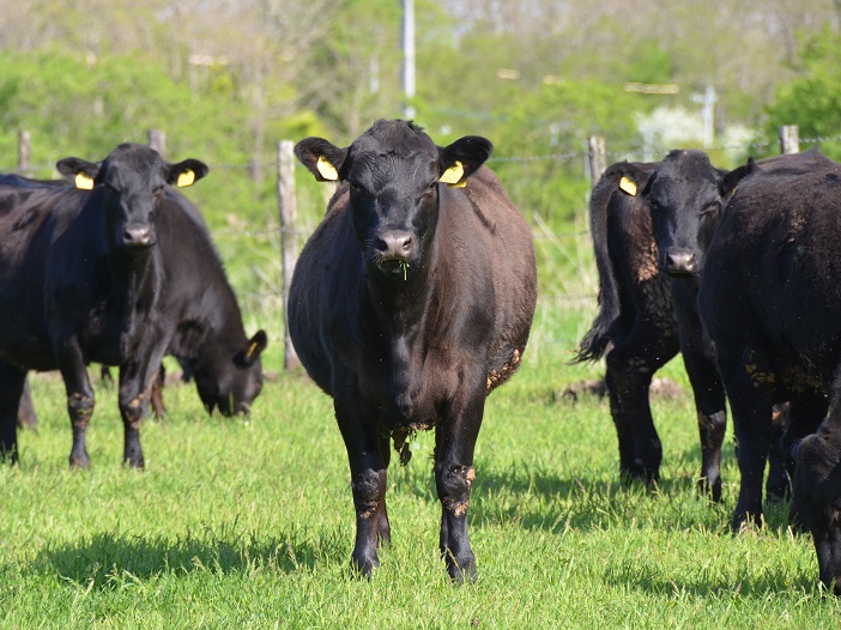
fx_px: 7966
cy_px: 314
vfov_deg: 4.5
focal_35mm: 328
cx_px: 397
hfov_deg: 6.0
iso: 800
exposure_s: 1/250
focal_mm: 200
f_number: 8
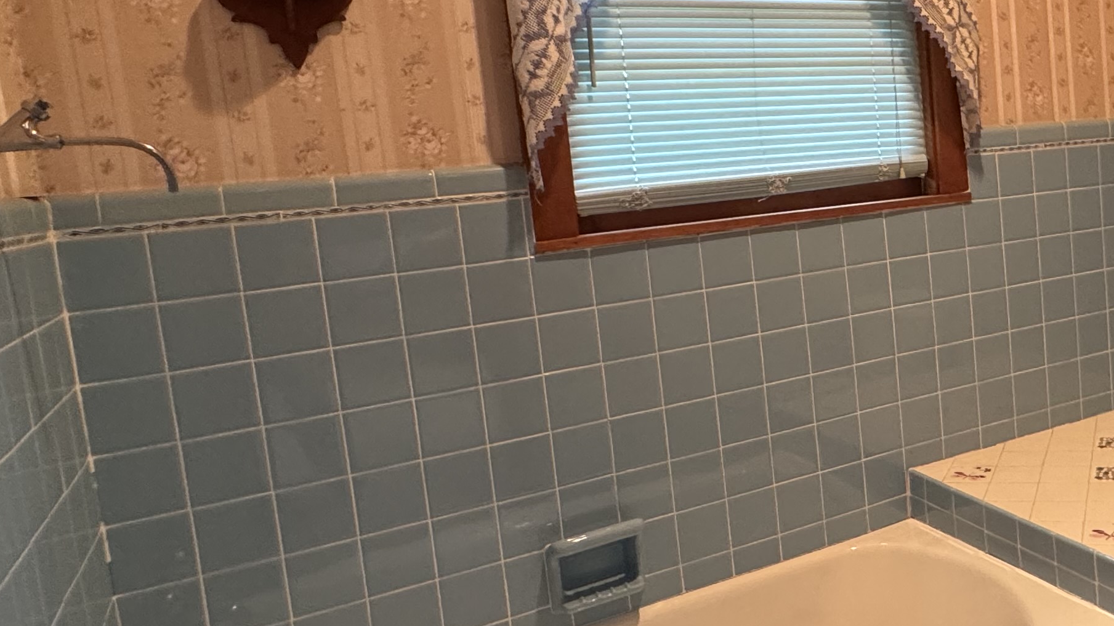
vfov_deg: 34.5
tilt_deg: -4.5
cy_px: 240
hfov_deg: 53.6
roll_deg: +3.9
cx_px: 913
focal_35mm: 34
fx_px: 1004
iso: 400
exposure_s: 1/60
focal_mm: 2.22
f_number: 2.2
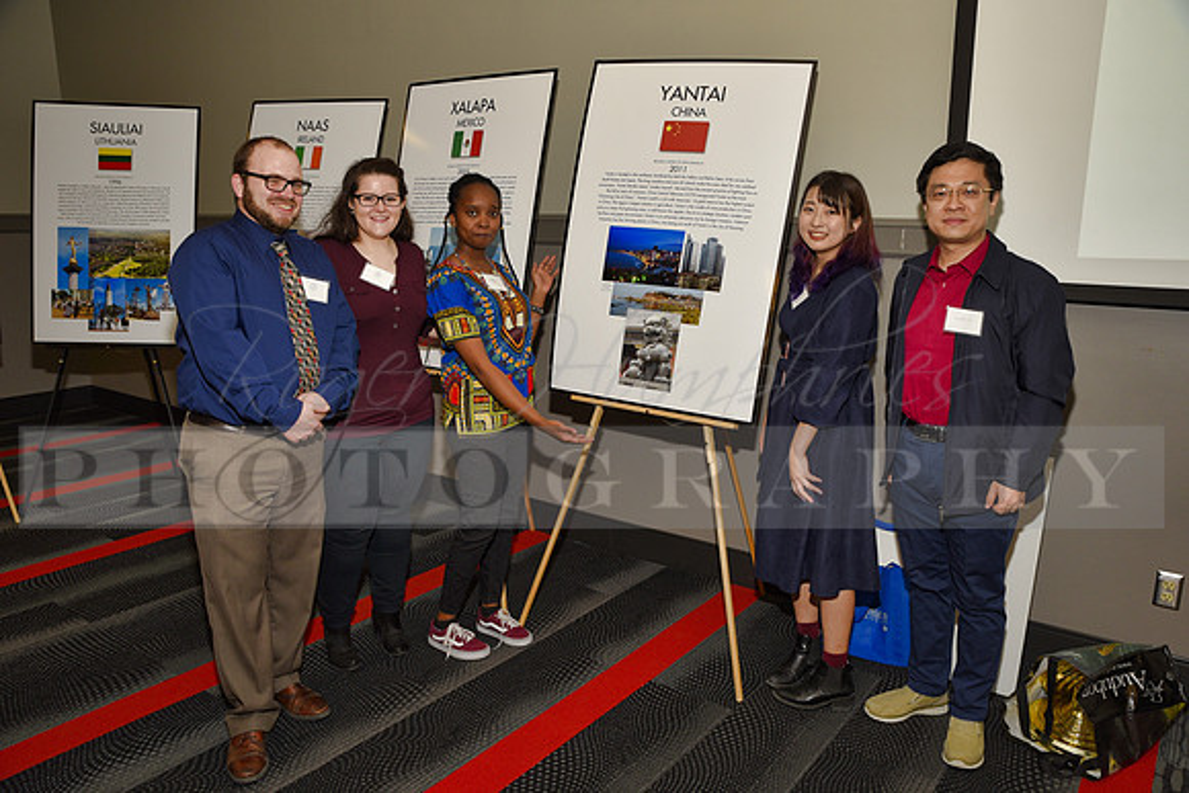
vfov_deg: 49.6
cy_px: 396
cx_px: 594
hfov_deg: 69.4
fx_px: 859
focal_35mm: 26
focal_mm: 26
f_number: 5
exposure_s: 1/60
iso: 200
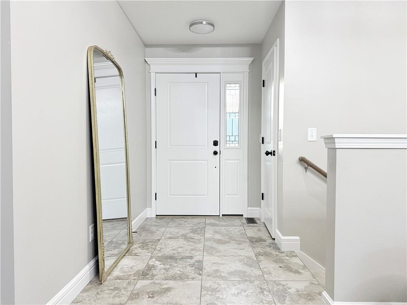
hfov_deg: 71.6
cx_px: 204
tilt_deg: -0.8
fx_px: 282
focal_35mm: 24
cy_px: 152
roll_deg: -0.6
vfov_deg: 56.8
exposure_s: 1/133
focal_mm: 6.76
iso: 200
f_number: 1.78
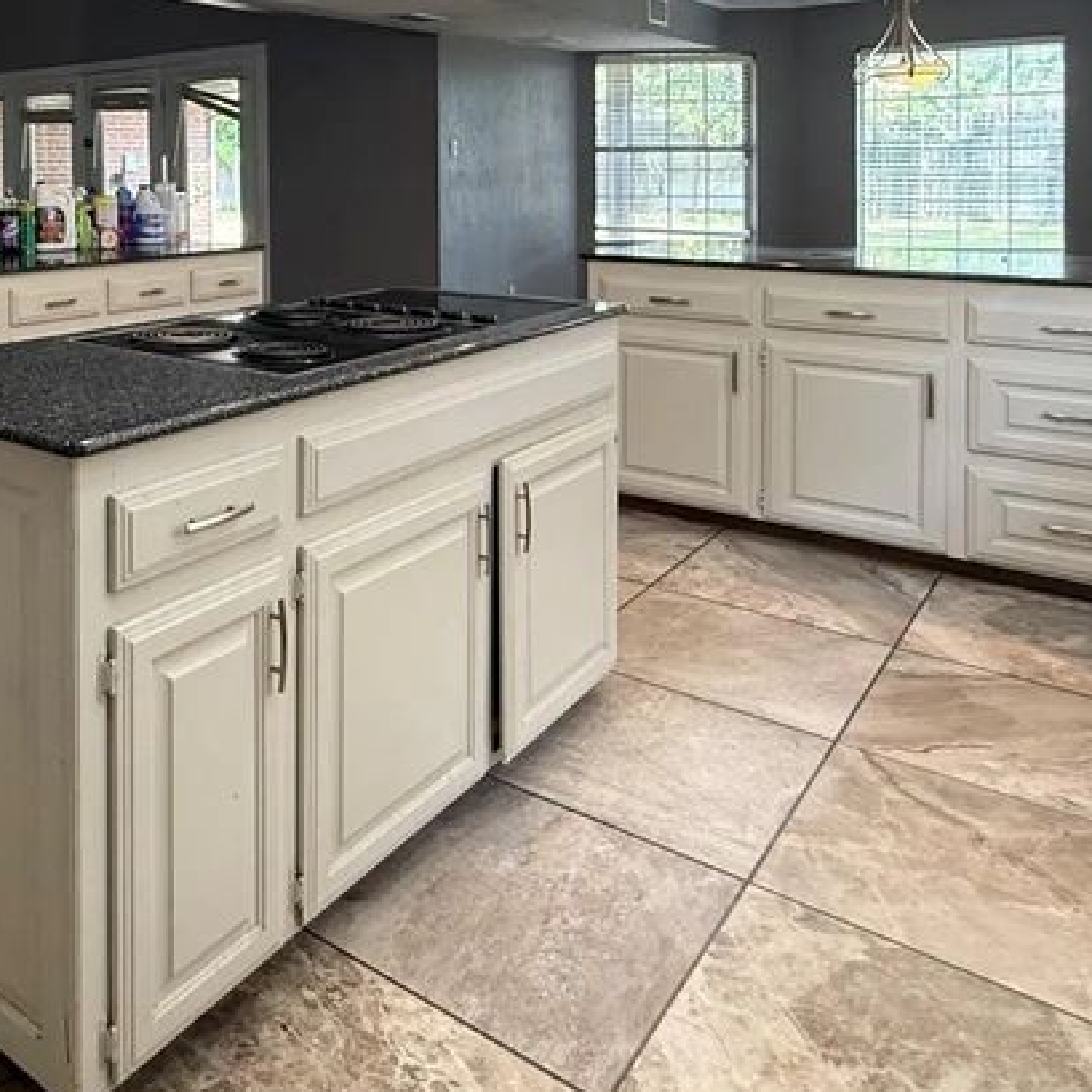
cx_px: 198
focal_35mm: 31
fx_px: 1106
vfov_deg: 48.9
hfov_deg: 49.1
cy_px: 187
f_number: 2.2
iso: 320
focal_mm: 2.22
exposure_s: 1/120
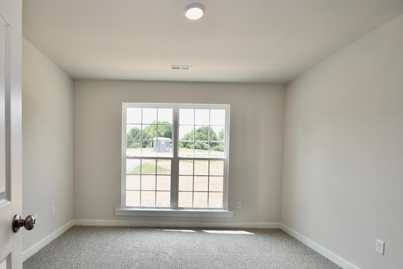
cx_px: 174
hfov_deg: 86.4
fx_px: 213
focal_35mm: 19
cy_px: 160
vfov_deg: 64.1
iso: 110
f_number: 5.6
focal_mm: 10
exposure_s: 1/125
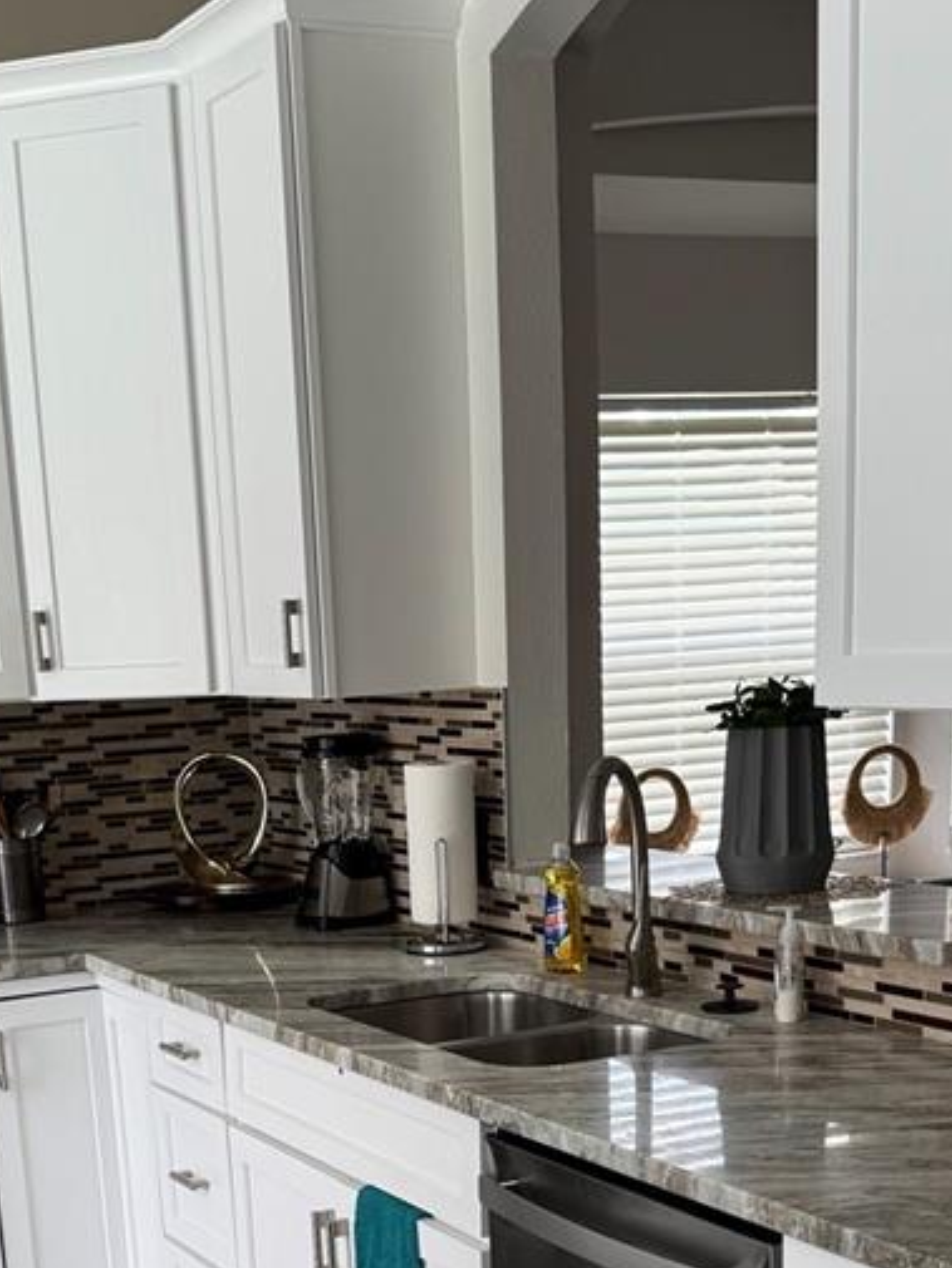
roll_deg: +1.6
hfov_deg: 25.6
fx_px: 2089
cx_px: 372
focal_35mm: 57
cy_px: 1178
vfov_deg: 31.9
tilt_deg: -14.8
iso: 80
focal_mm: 6.76
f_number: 1.78
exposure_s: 1/140
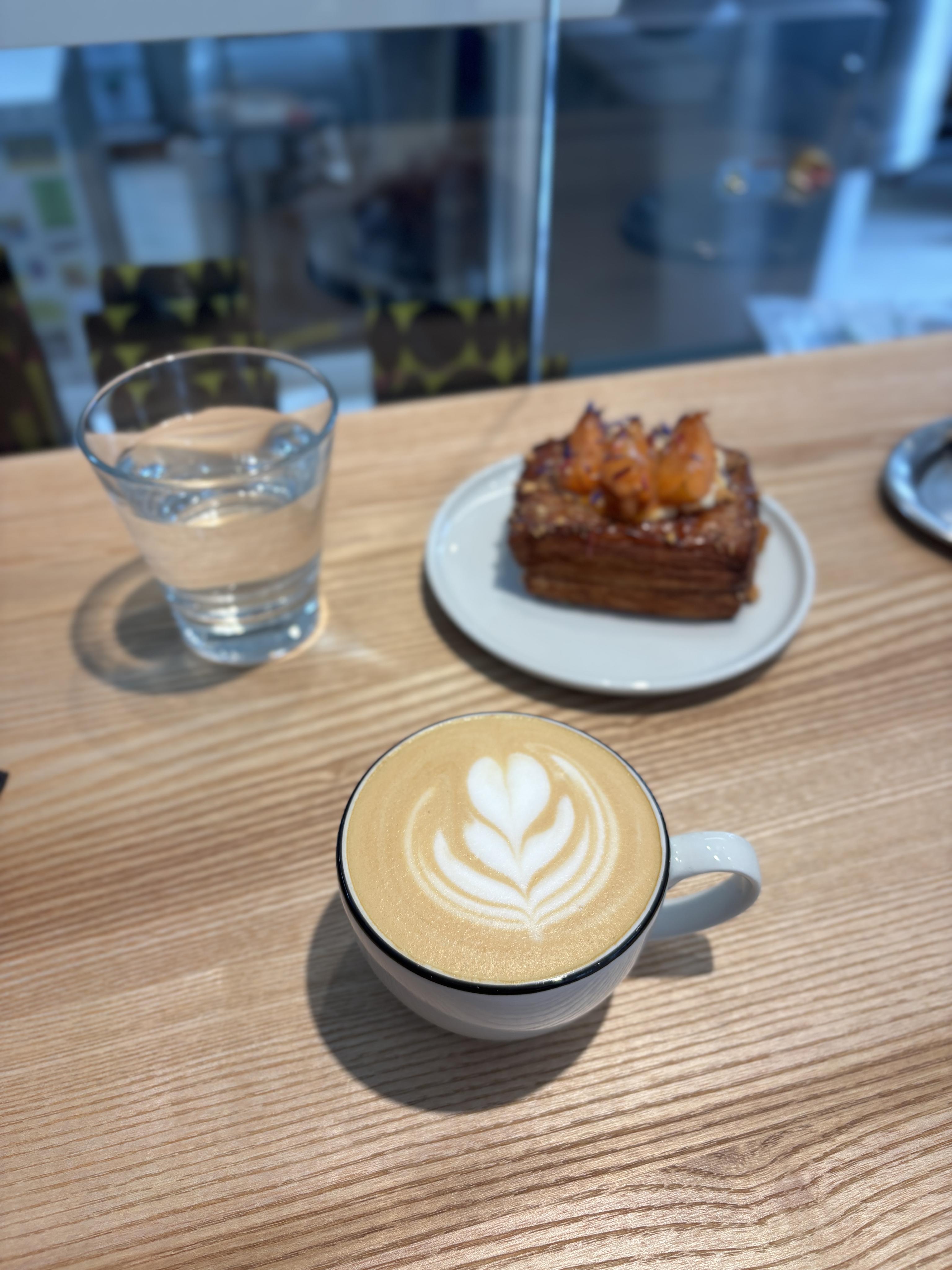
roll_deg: -0.8
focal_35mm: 26
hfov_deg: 53.1
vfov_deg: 67.3
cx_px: 476
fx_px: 953
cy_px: 635
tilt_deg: -43.5
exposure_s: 1/121
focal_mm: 5.96
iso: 40
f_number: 1.6
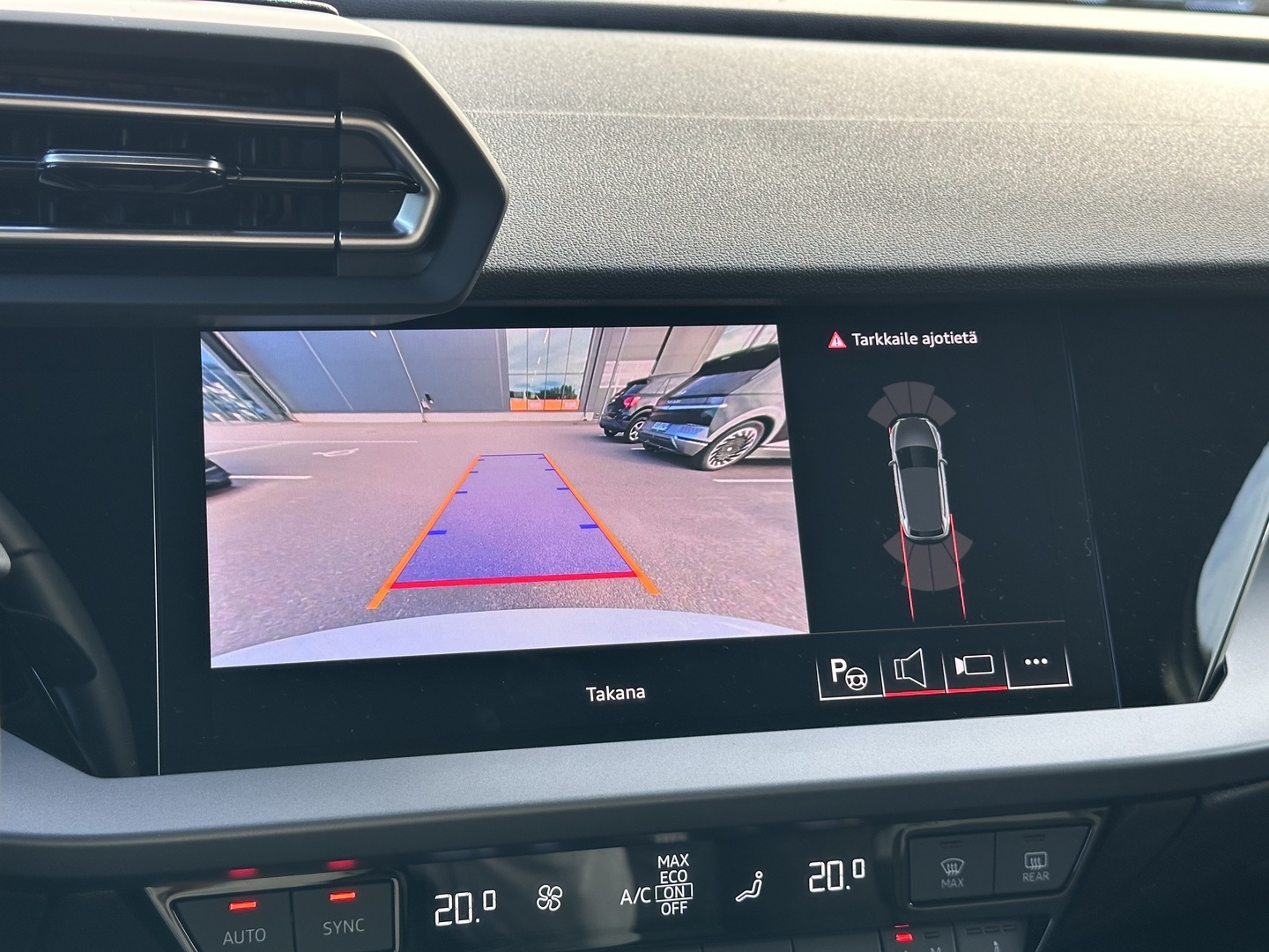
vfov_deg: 30.3
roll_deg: -3.0
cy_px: 476
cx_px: 634
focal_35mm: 48
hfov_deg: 39.7
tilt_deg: -17.0
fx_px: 1760
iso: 50
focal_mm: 6.86
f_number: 1.78
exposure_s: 1/157
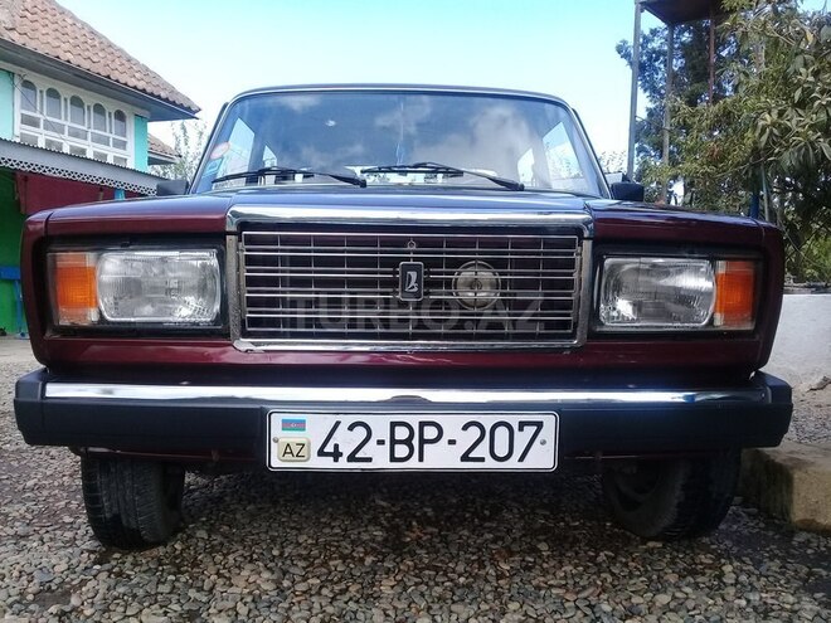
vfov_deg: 45.4
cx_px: 416
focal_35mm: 31
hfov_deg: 58.4
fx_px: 744
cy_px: 312
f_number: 2.2
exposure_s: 1/380
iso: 50
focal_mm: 3.3
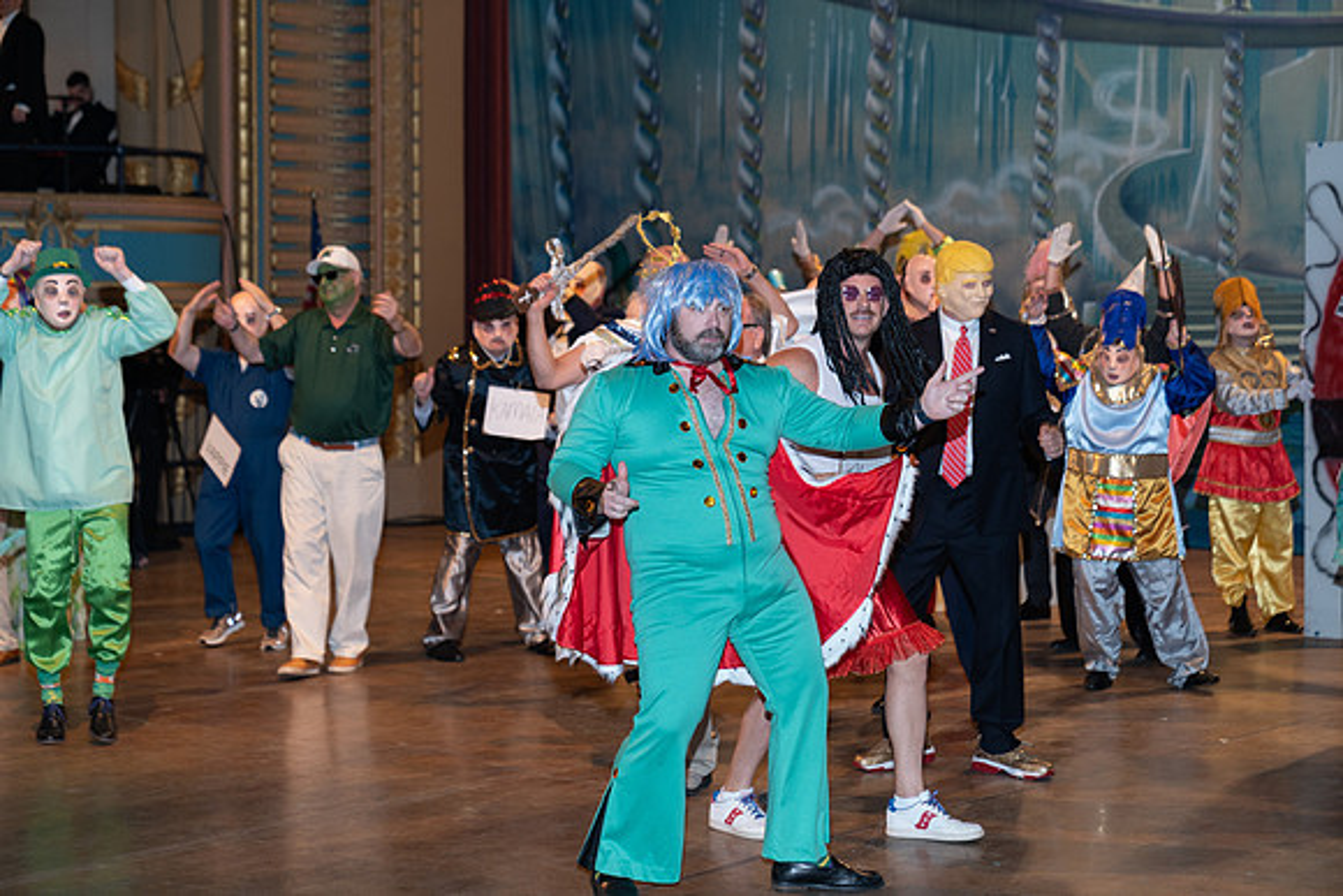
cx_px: 672
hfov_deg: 28.8
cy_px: 448
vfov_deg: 19.5
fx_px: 2612
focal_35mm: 70
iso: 640
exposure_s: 1/100
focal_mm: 70
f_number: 3.2
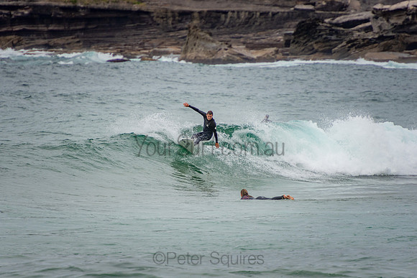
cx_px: 208
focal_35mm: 585
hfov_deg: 3.5
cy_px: 139
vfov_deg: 2.4
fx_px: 6778
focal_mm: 390
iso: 220
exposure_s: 1/1600
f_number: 5.6
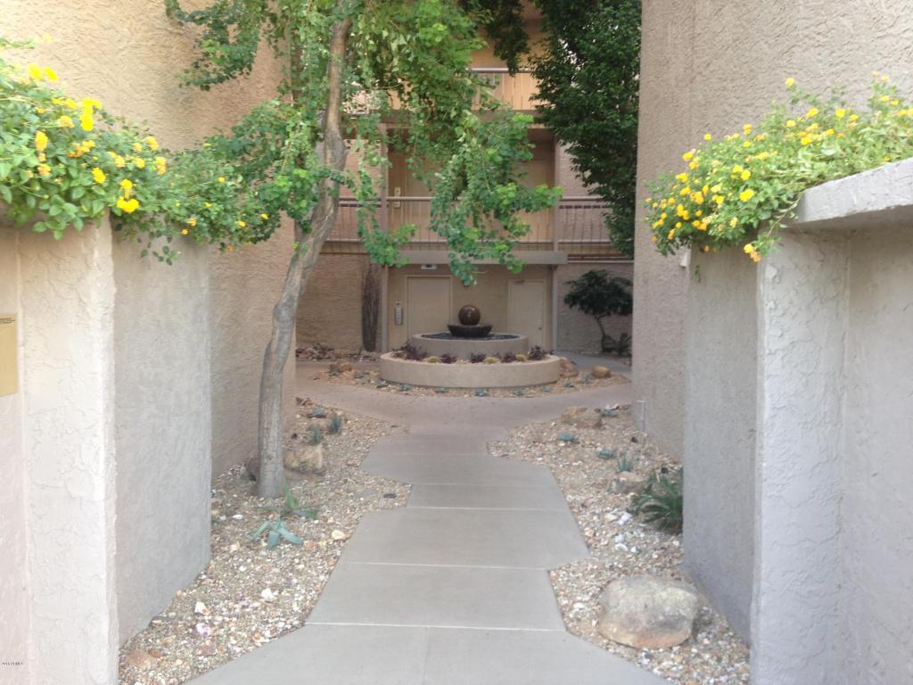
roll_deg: +0.5
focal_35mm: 33
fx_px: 870
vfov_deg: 42.9
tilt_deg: -4.6
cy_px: 342
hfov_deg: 55.4
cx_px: 456
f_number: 2.4
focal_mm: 4.12
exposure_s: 1/20
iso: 64
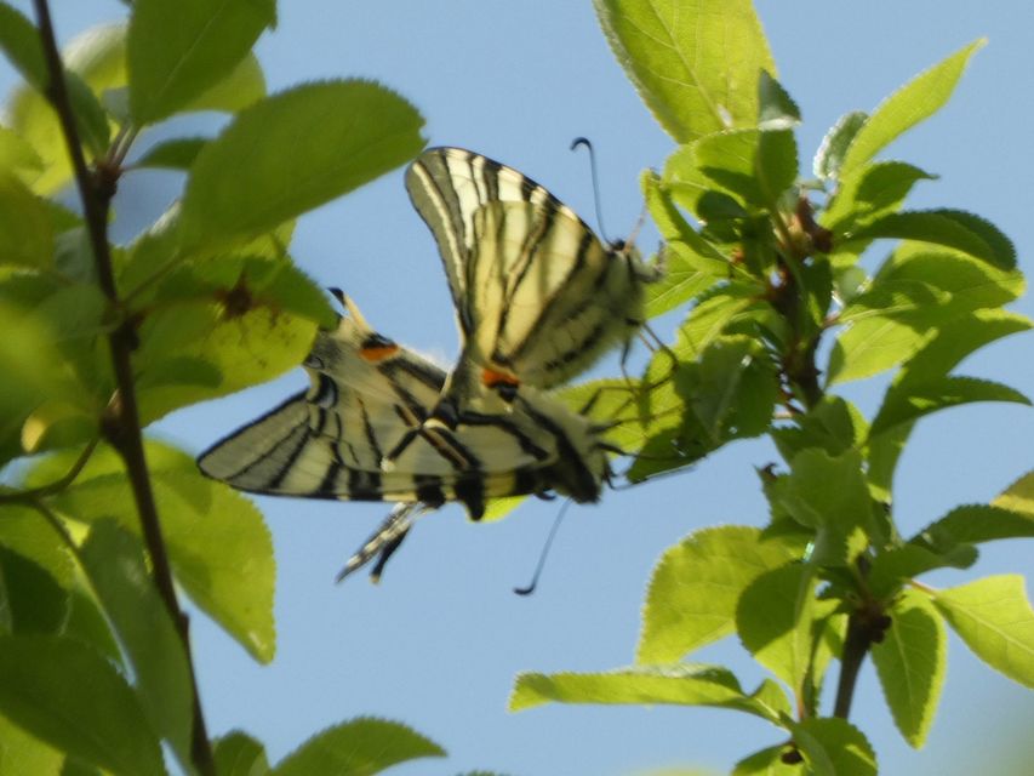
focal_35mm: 1200
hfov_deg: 1.7
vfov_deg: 1.2
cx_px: 517
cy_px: 388
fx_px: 35850
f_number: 5.9
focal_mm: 215
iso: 100
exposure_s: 1/200
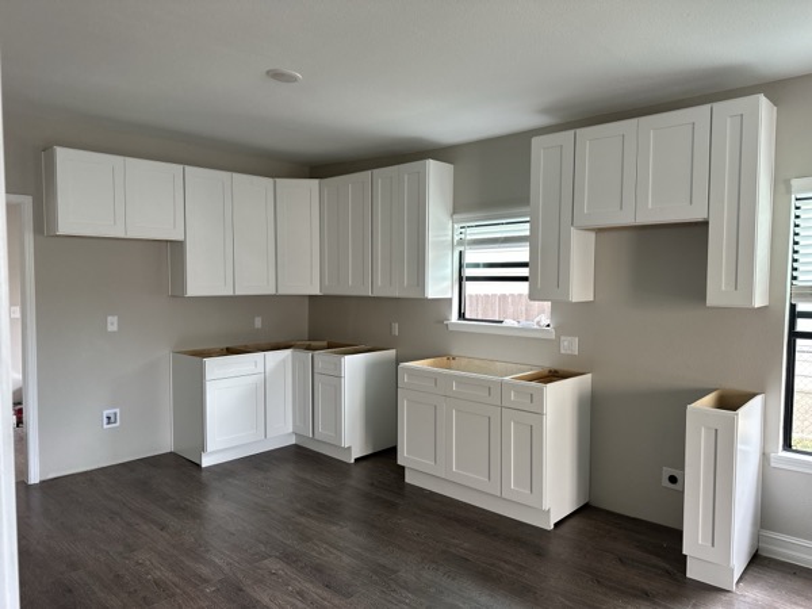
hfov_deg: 71.6
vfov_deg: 56.8
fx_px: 563
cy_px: 304
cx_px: 406
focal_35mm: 24
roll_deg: -0.4
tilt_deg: -2.8
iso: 125
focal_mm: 6.86
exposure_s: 1/121
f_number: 1.78
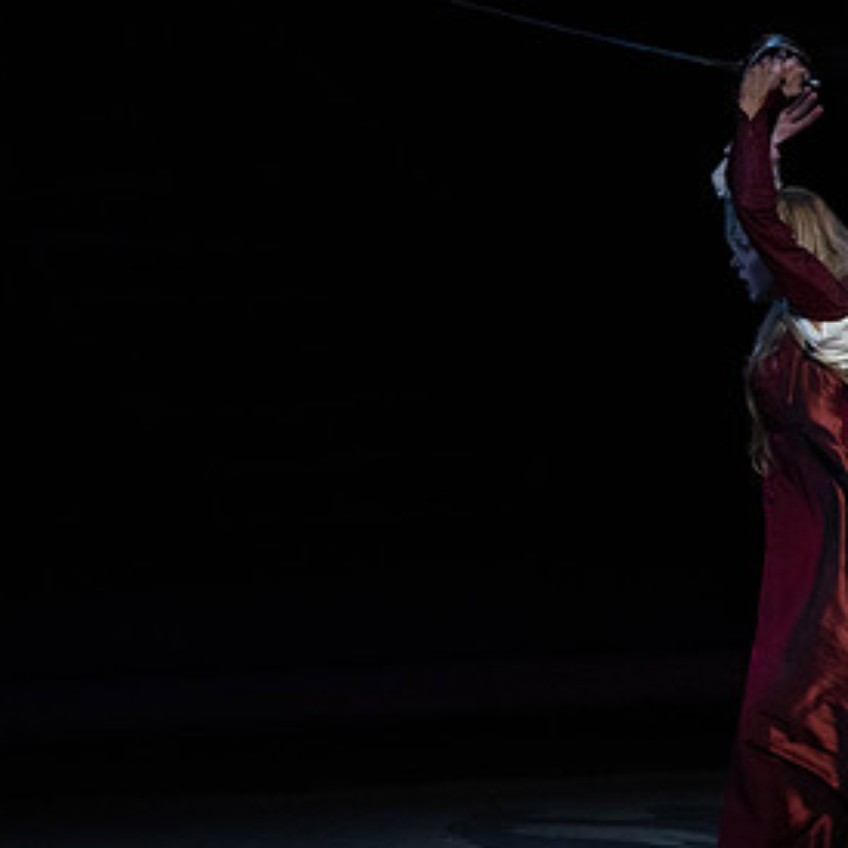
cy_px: 472
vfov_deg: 2.6
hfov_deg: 2.6
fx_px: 18902
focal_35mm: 682
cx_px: 681
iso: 5000
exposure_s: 1/320
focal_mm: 379
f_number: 6.3
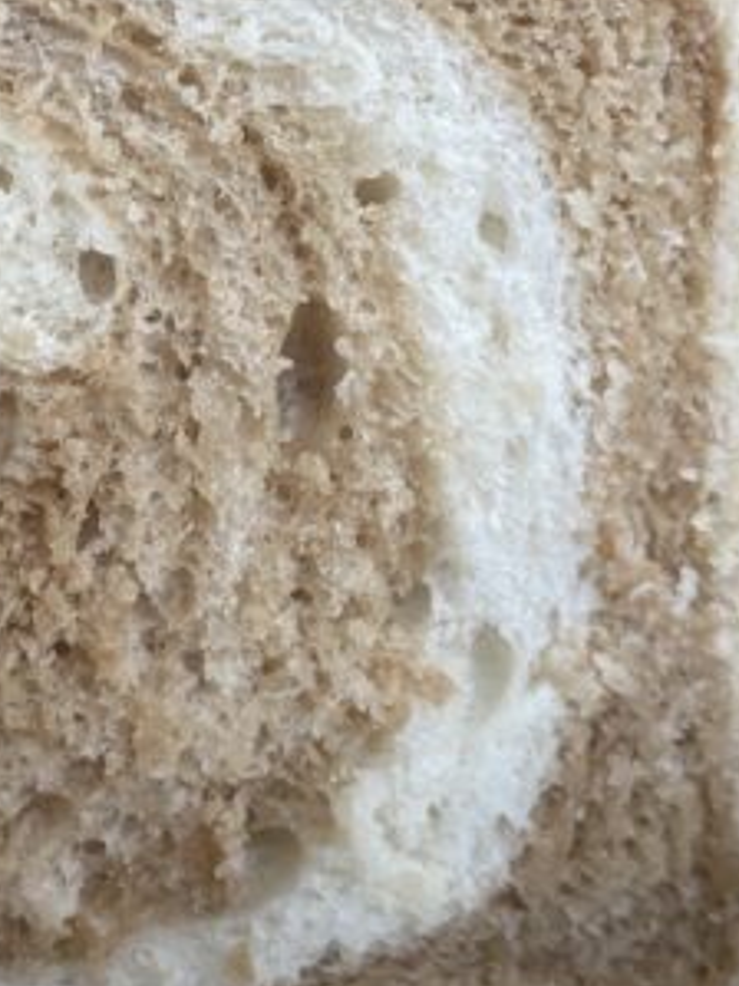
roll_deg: +0.2
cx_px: 150
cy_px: 313
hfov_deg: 24.8
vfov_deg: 32.9
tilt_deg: -10.8
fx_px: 1652
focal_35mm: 58
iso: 500
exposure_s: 1/42
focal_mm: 4.25
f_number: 1.8
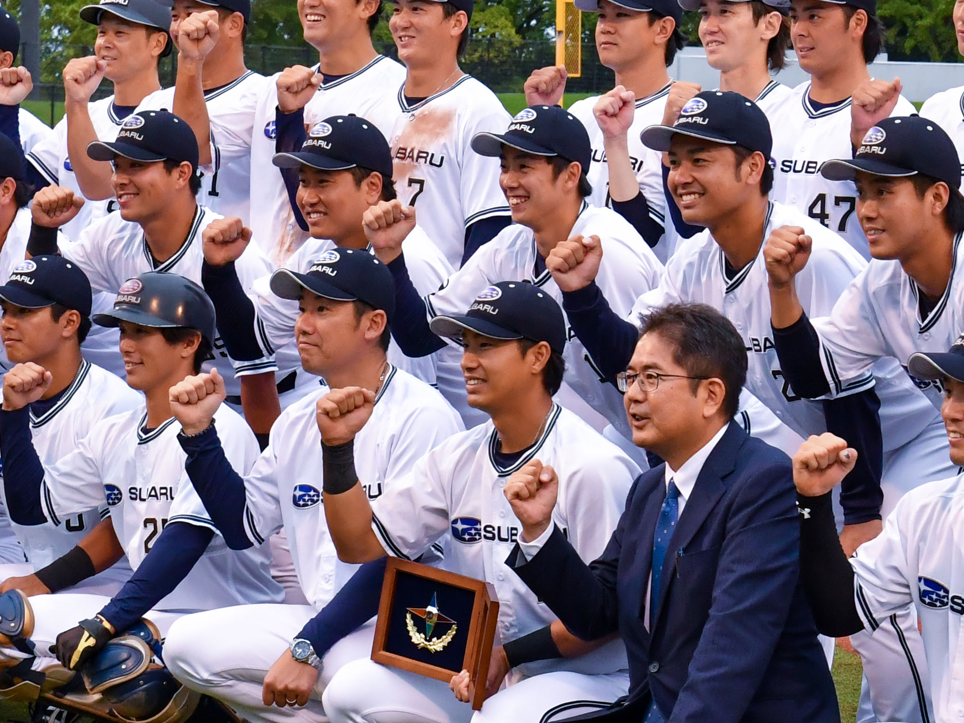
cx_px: 773
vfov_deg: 10.0
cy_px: 354
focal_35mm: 148
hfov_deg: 13.3
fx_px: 4121
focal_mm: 38
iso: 1250
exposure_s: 1/320
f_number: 6.3
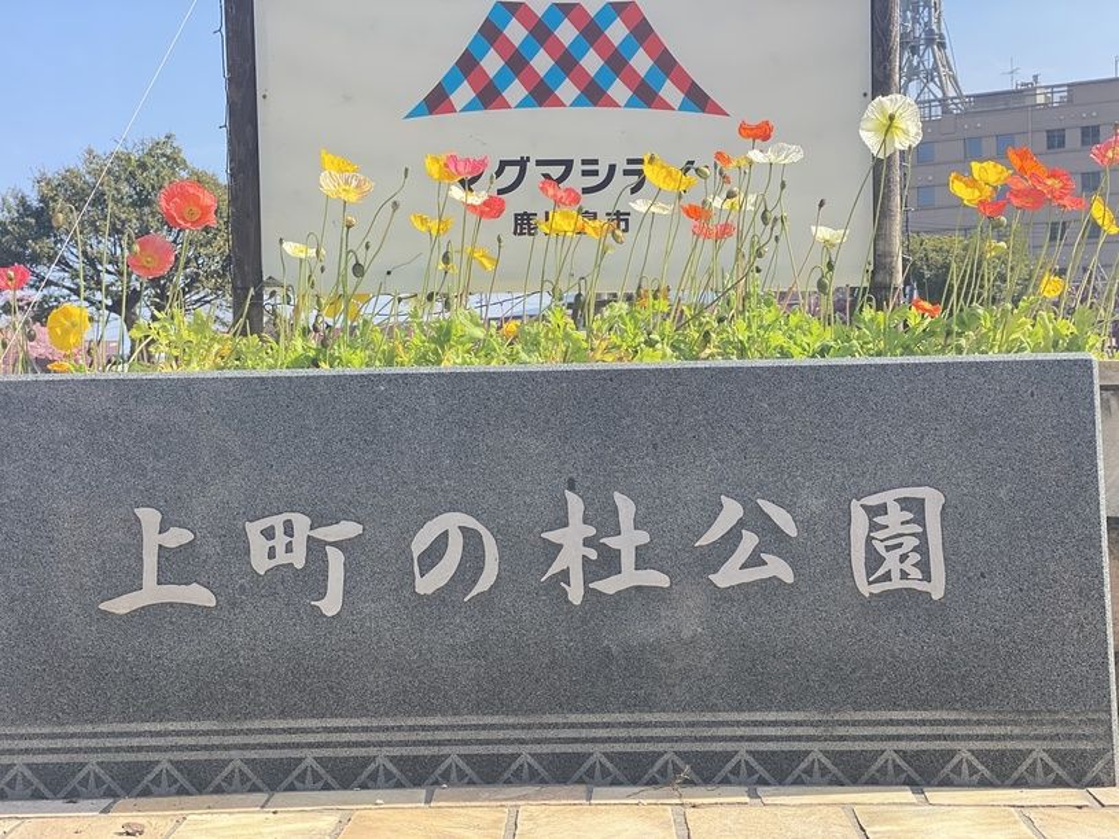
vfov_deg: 28.0
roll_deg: +0.4
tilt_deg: -2.0
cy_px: 420
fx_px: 1681
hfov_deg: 36.8
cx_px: 560
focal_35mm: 52
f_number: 2
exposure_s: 1/922
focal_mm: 6
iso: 20
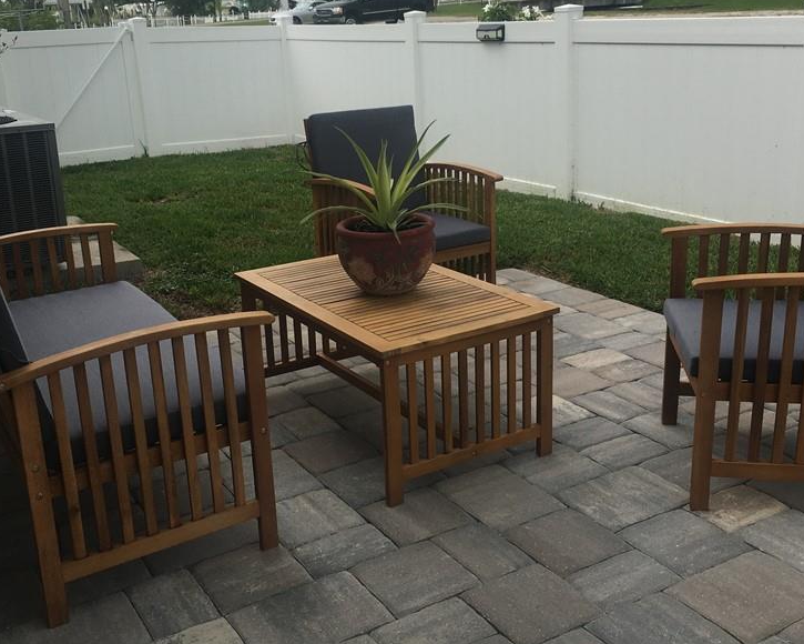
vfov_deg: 37.3
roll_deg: +4.5
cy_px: 281
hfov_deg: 45.7
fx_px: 952
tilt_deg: -15.0
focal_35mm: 40
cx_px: 366
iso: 25
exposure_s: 1/818
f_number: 2.2
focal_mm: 4.15
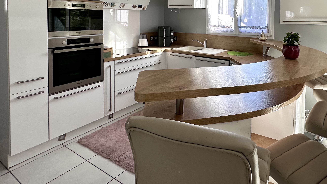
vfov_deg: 44.3
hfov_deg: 74.2
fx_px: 208
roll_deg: -1.2
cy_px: 26
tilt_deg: -1.2
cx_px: 215
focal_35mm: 24
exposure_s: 1/99
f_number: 2.2
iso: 64
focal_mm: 2.22
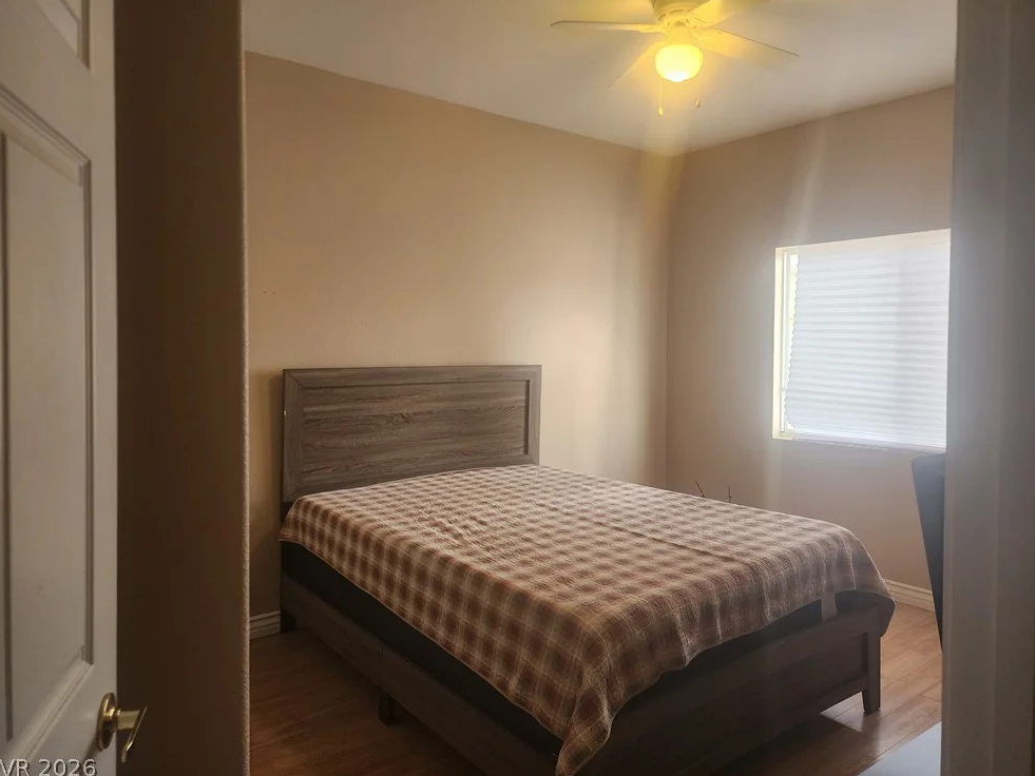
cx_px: 521
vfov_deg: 56.8
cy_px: 381
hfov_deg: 71.6
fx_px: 718
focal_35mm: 24
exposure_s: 1/120
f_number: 1.8
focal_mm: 6.4
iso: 320
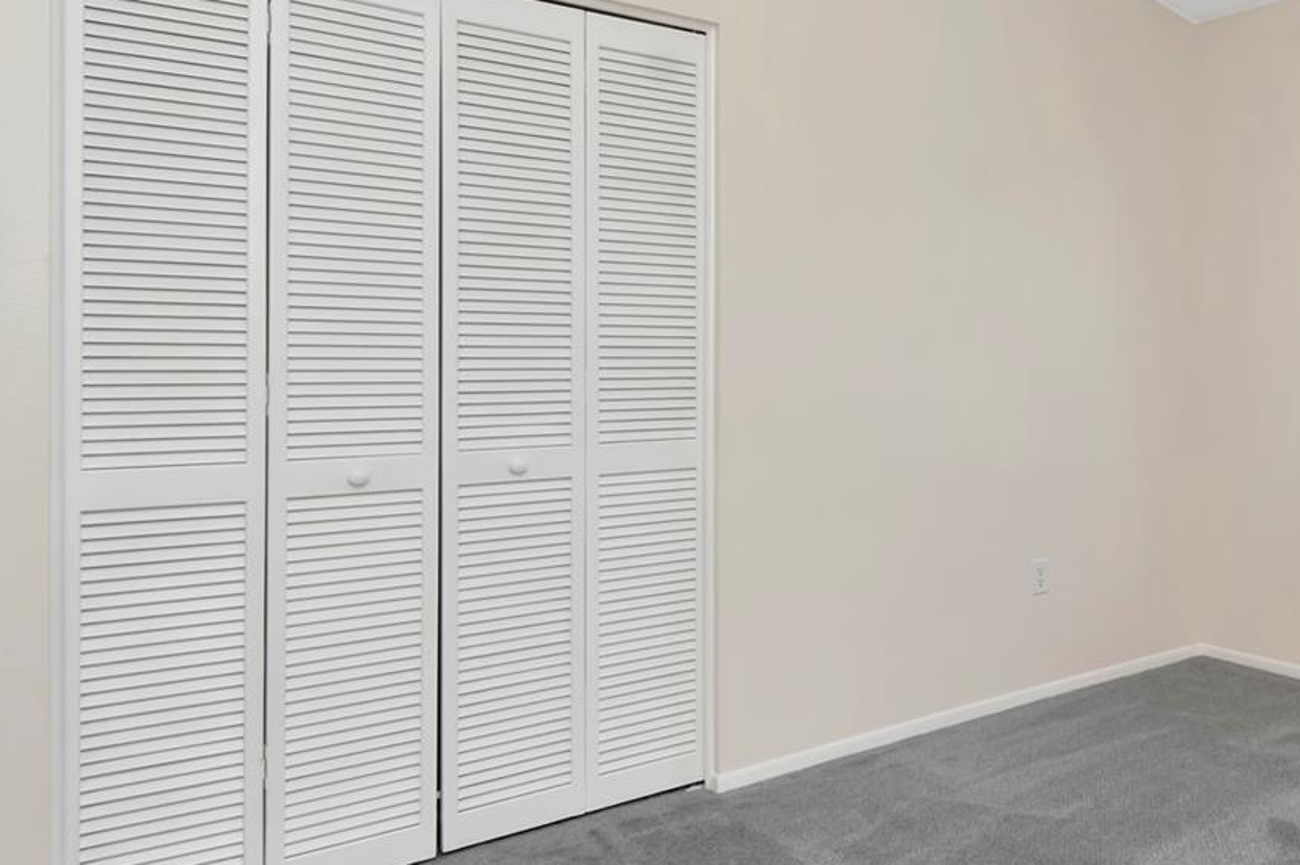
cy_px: 350
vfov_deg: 44.7
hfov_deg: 54.0
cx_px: 1211
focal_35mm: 29
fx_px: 1047
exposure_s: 1/160
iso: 200
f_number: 9
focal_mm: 10
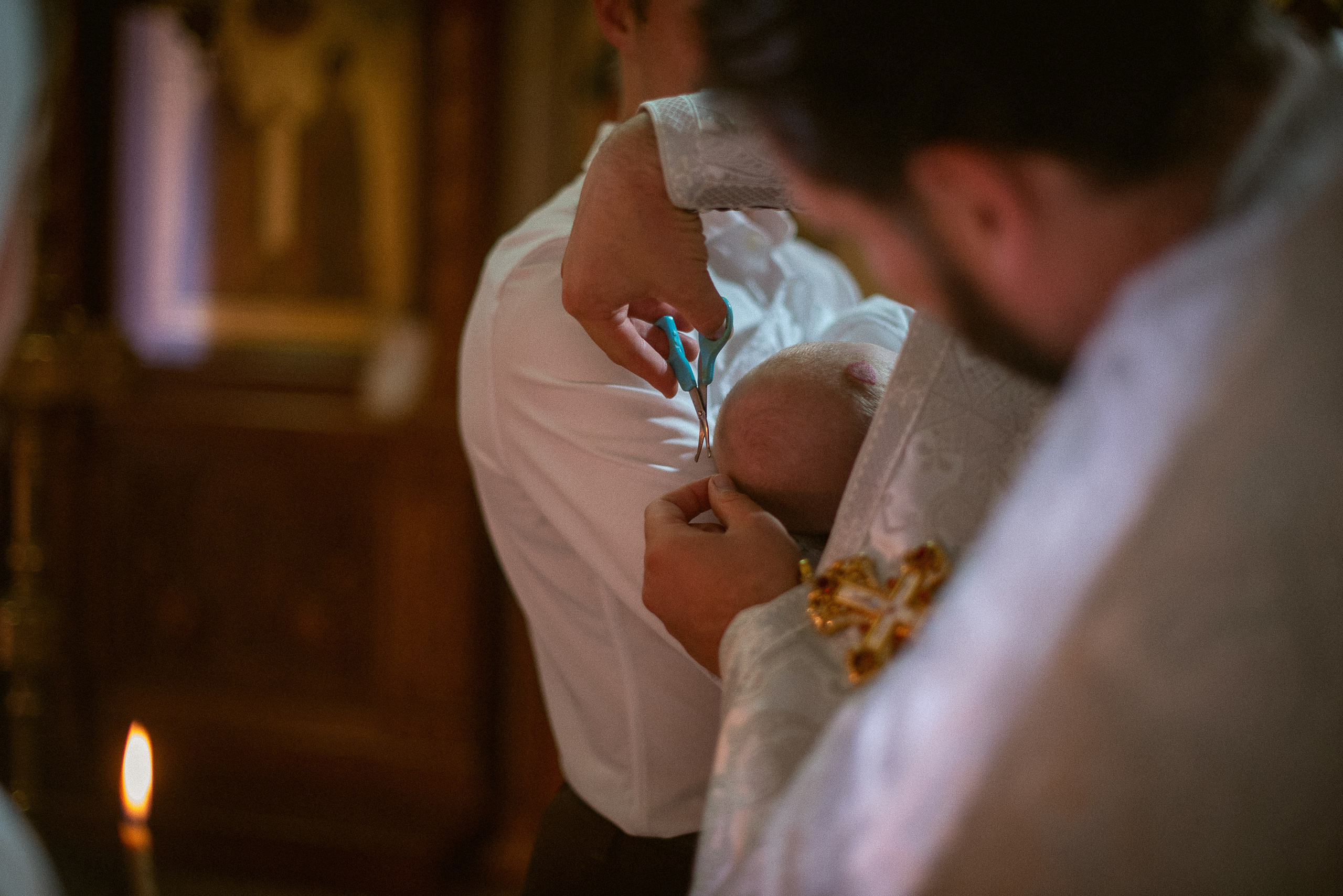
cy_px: 448
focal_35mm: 50
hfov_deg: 39.6
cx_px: 672
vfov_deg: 27.0
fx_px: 1866
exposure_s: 1/250
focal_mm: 50
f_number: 1.4
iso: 640
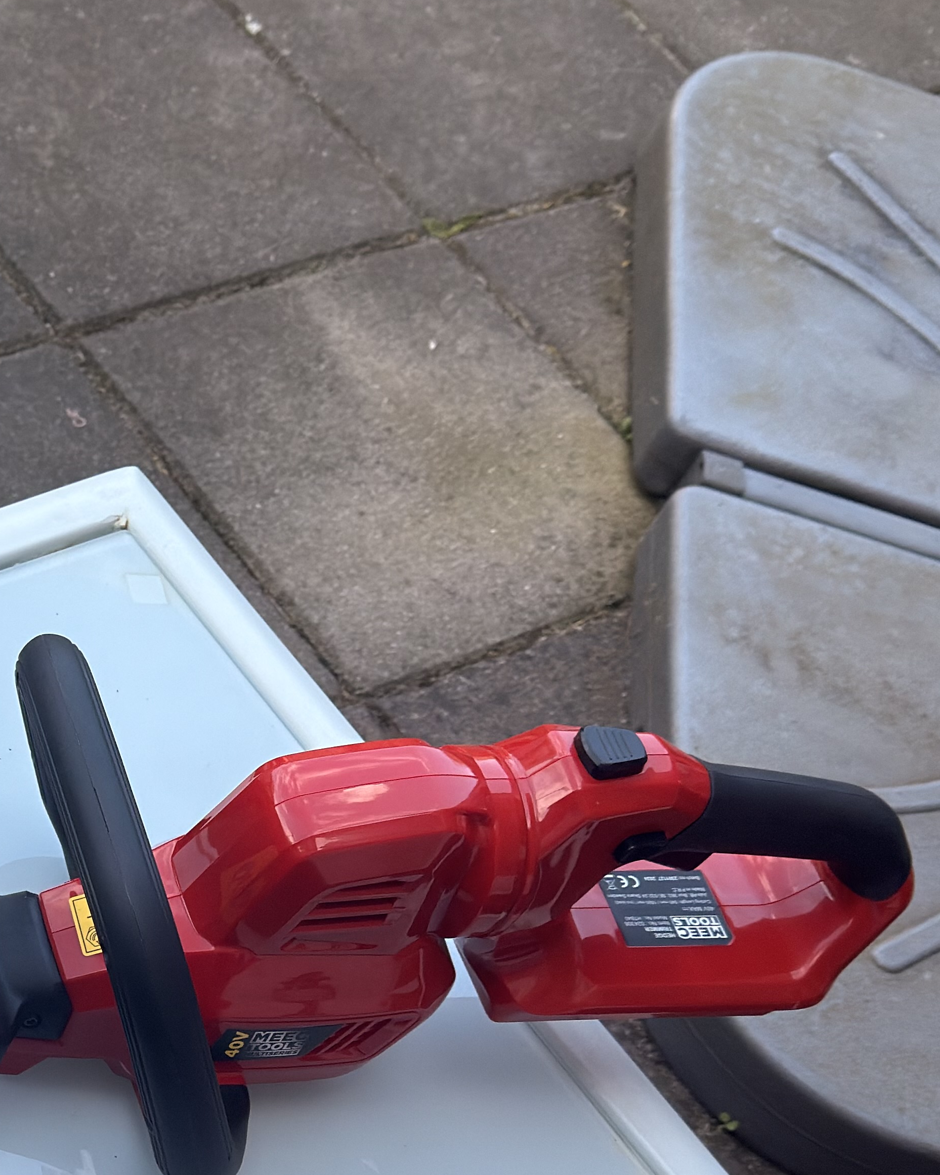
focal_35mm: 84
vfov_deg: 22.4
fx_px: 2922
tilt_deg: -54.0
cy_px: 971
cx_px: -367
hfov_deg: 16.9
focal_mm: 6.76
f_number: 1.78
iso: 64
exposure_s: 1/638
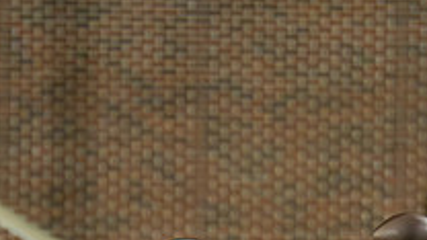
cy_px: 437
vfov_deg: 1.1
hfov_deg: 2.0
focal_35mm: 1076
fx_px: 12183
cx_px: 179
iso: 3200
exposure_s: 1/1600
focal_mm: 200
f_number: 2.8
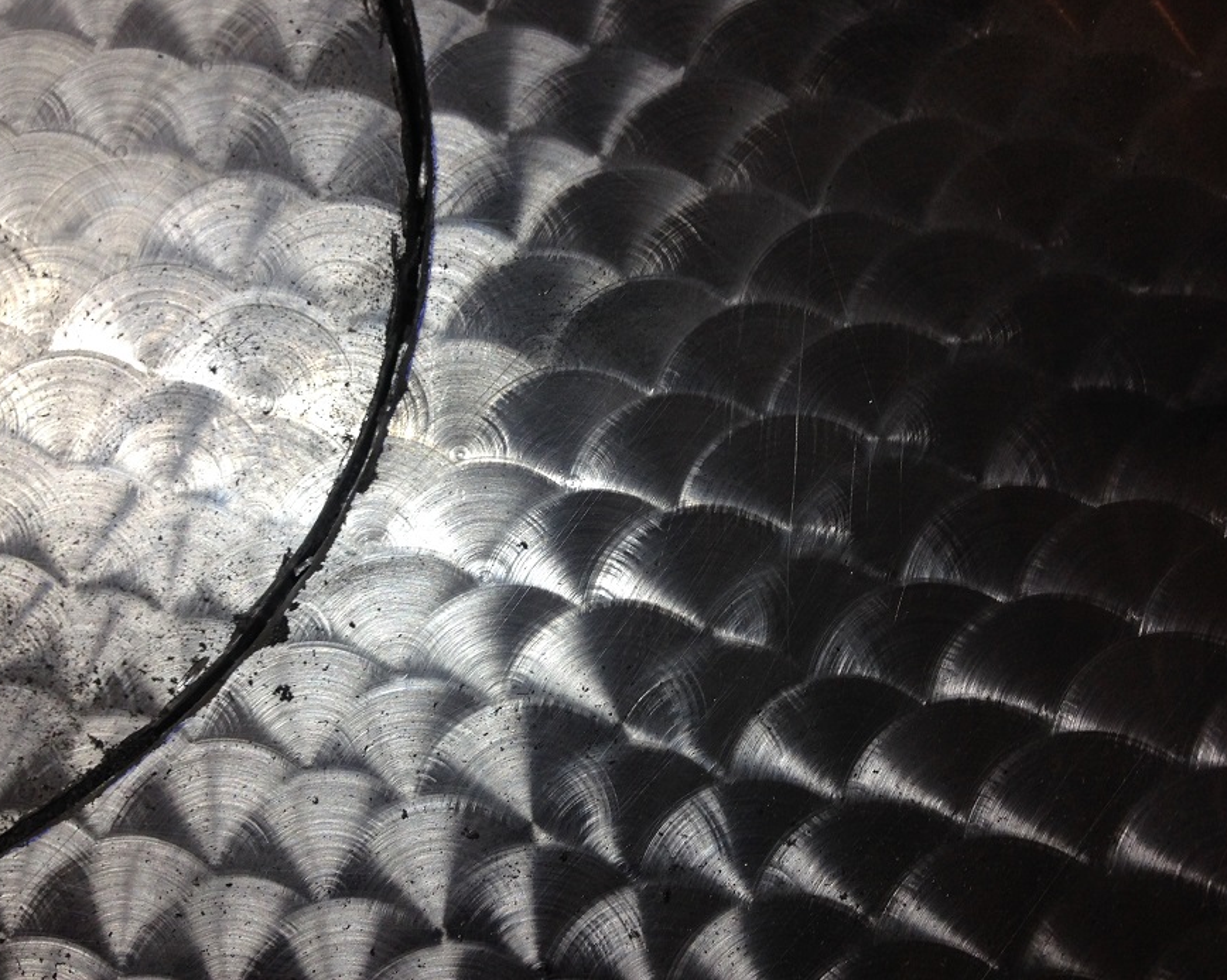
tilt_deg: -79.4
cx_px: 592
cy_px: 528
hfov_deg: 47.9
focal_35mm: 38
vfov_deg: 39.1
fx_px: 1380
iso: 64
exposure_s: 1/60
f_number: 2.4
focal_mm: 4.12
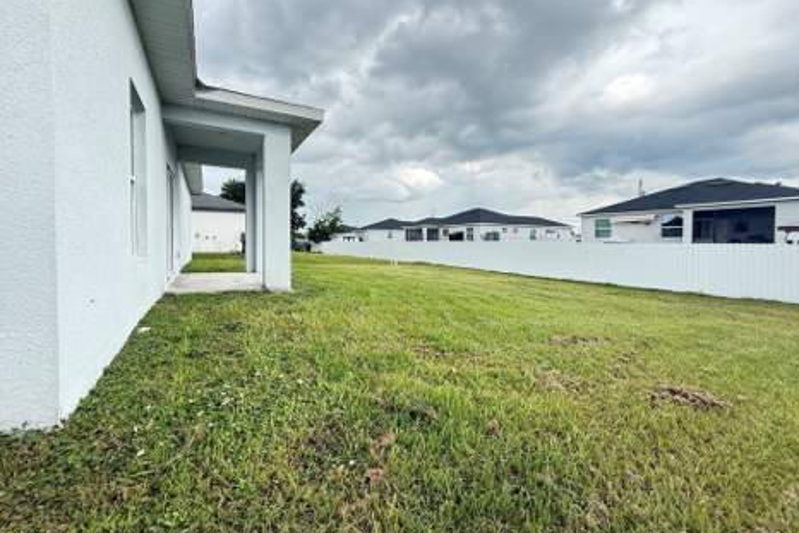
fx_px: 333
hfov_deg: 100.4
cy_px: 249
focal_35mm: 15
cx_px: 398
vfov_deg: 77.3
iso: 64
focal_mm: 2.22
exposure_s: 1/290
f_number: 2.2
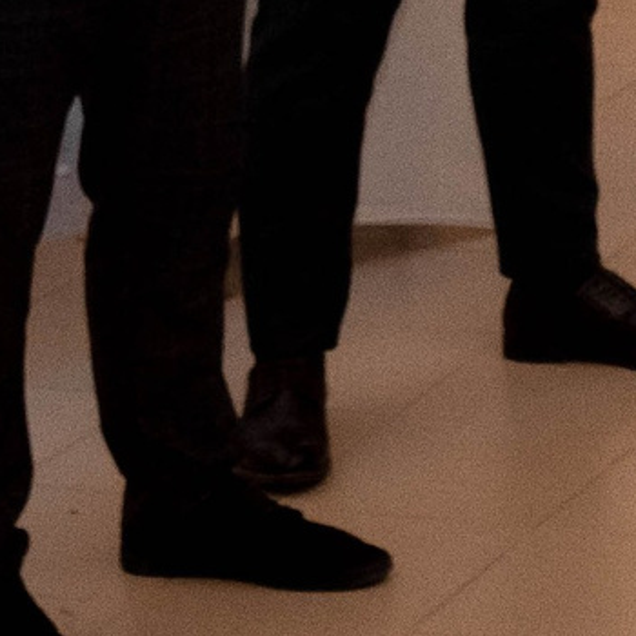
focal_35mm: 209
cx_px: 1650
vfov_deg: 8.3
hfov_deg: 7.7
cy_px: 64
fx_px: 4344
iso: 1600
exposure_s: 1/160
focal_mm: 22.3
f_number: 4
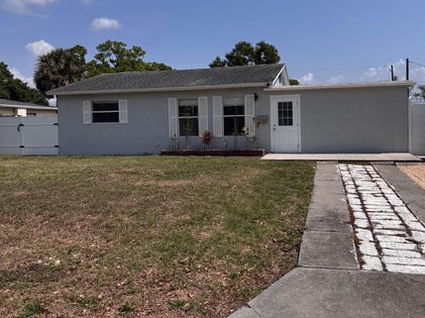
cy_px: 134
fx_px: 343
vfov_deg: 49.5
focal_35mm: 28
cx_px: 236
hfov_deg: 63.3
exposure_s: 1/7937
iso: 80
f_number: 1.78
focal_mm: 6.76
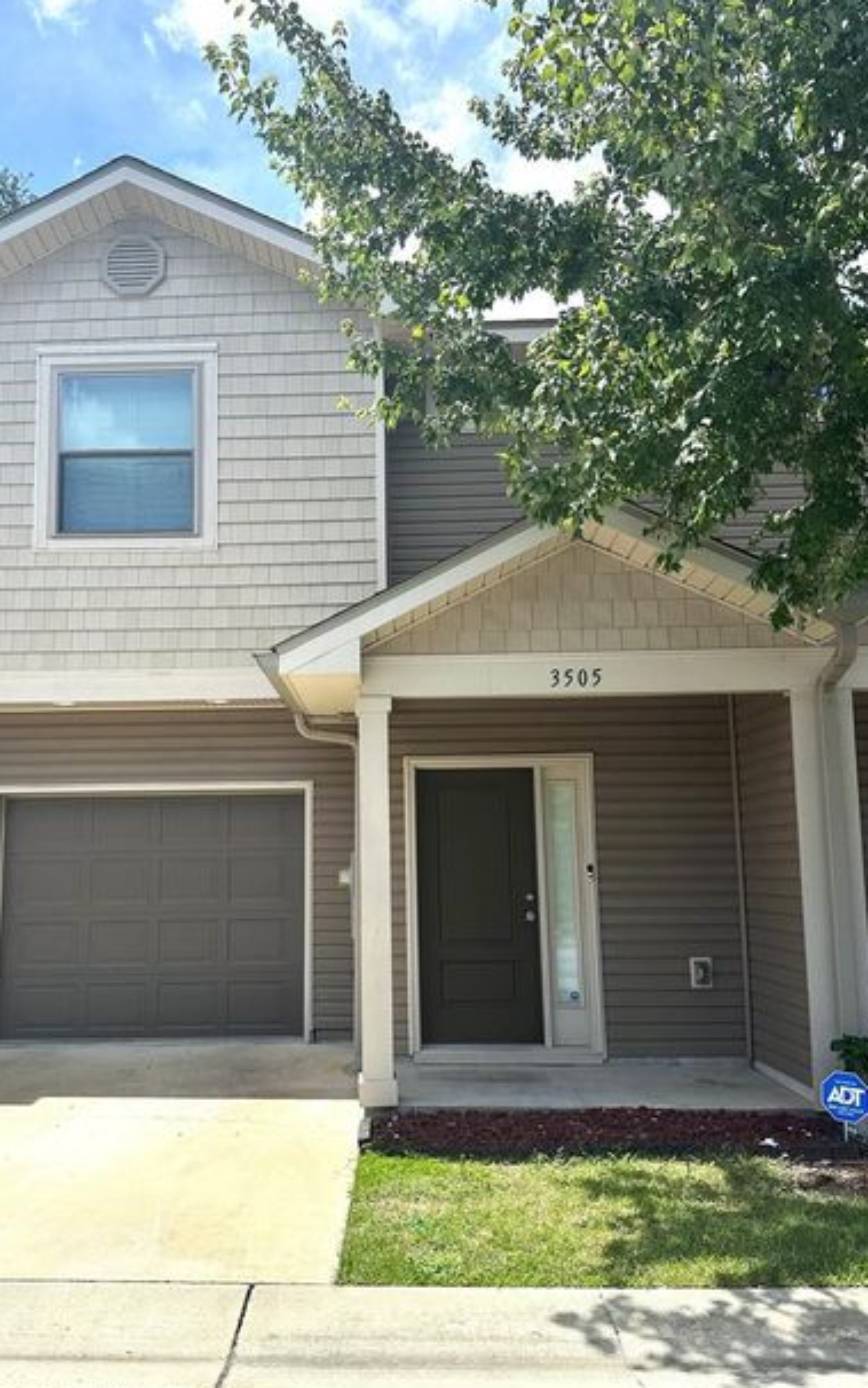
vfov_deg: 66.4
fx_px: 1059
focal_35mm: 28
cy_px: 716
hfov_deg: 44.3
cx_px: 350
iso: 80
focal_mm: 6.86
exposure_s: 1/4348
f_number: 1.78
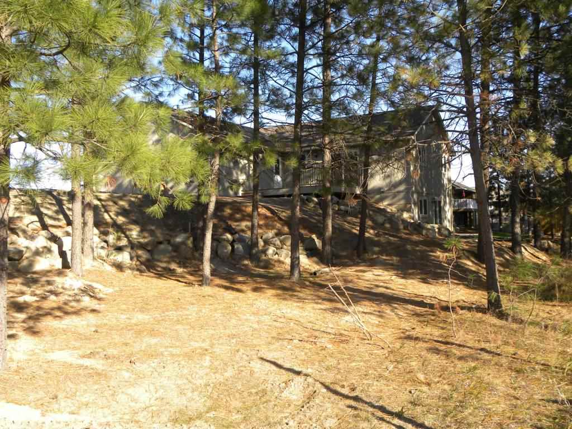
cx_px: 286
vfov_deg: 42.9
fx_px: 545
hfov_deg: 55.4
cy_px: 214
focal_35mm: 33
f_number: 4
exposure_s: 1/180
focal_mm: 5.9
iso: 64
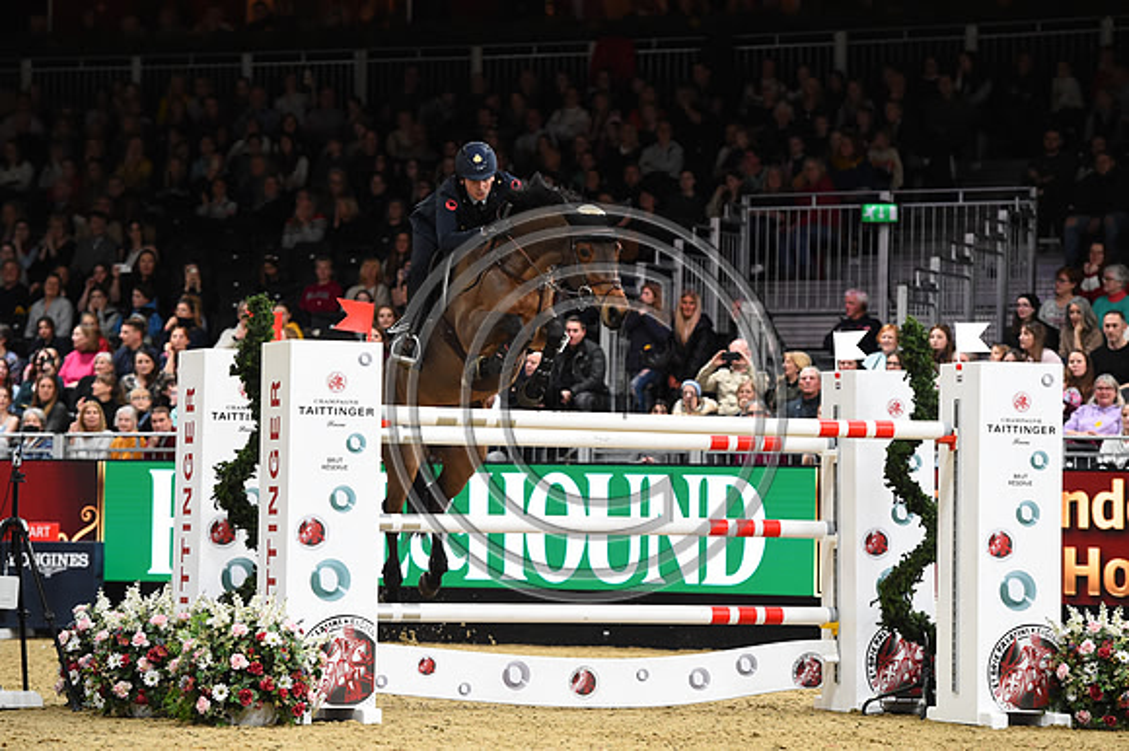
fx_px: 4545
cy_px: 376
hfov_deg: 14.2
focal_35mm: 145
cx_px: 564
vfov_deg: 9.5
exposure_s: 1/800
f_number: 4
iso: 5000
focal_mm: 145
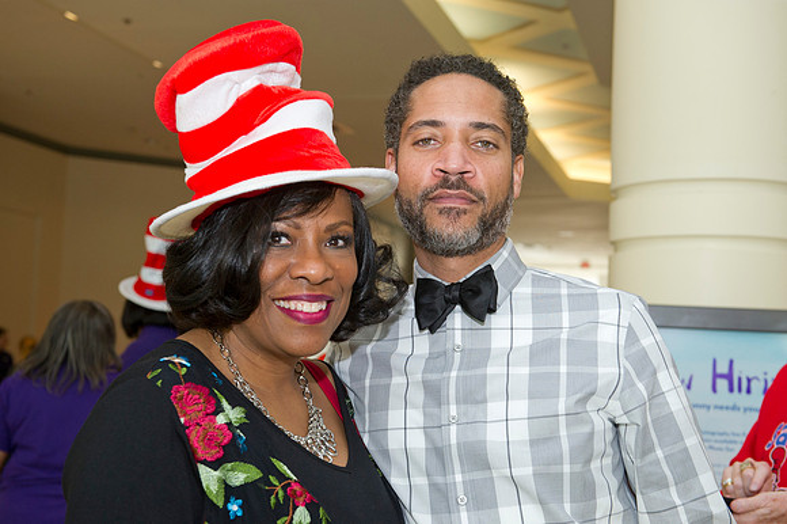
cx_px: 394
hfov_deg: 35.7
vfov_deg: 24.2
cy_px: 262
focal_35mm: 56
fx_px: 1223
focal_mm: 56
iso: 1250
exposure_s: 1/200
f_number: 5.6
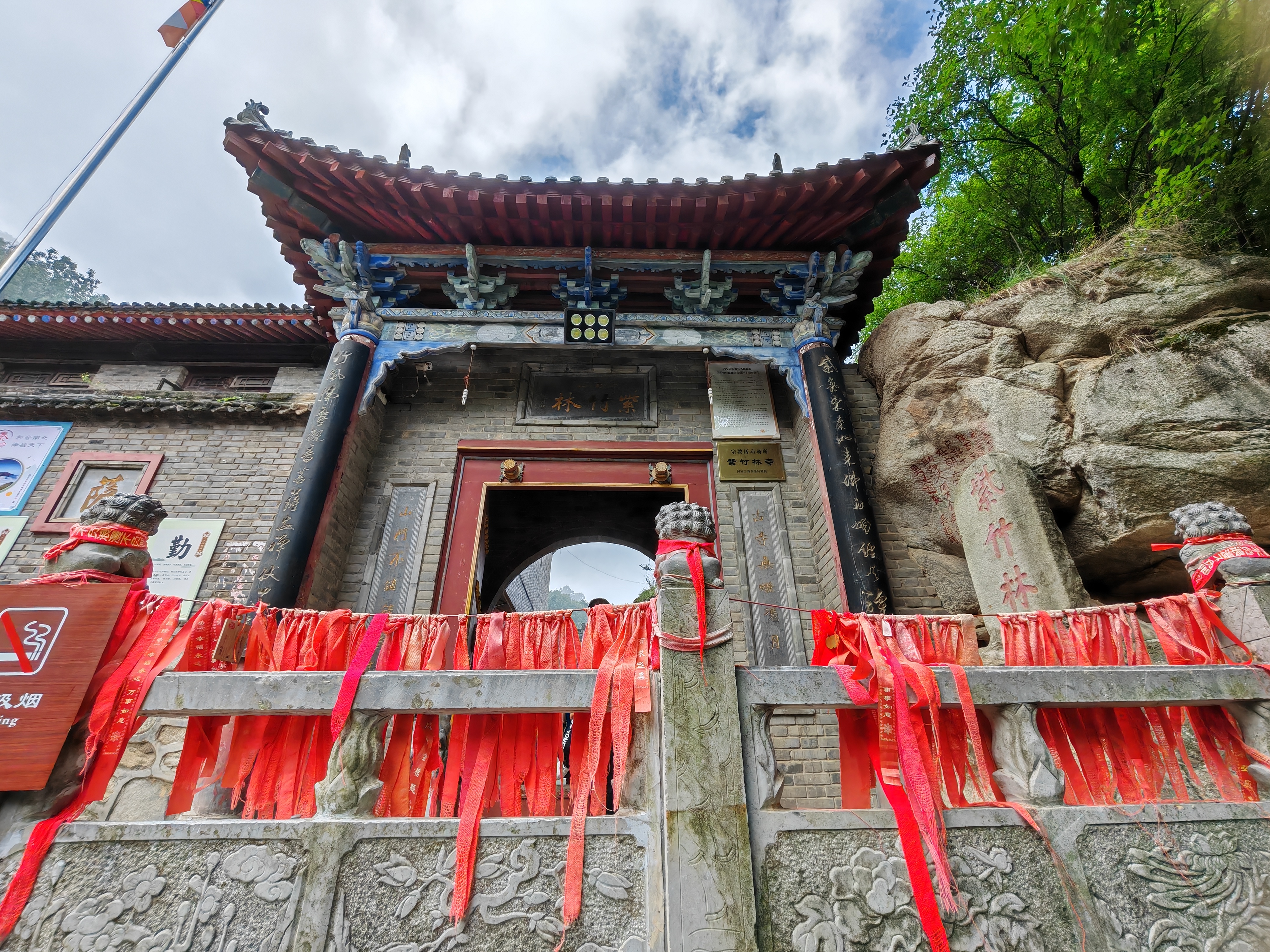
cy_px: 476
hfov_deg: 94.5
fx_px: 587
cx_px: 635
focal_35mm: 16
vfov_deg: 78.1
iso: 50
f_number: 2.2
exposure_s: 1/540
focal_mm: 1.96
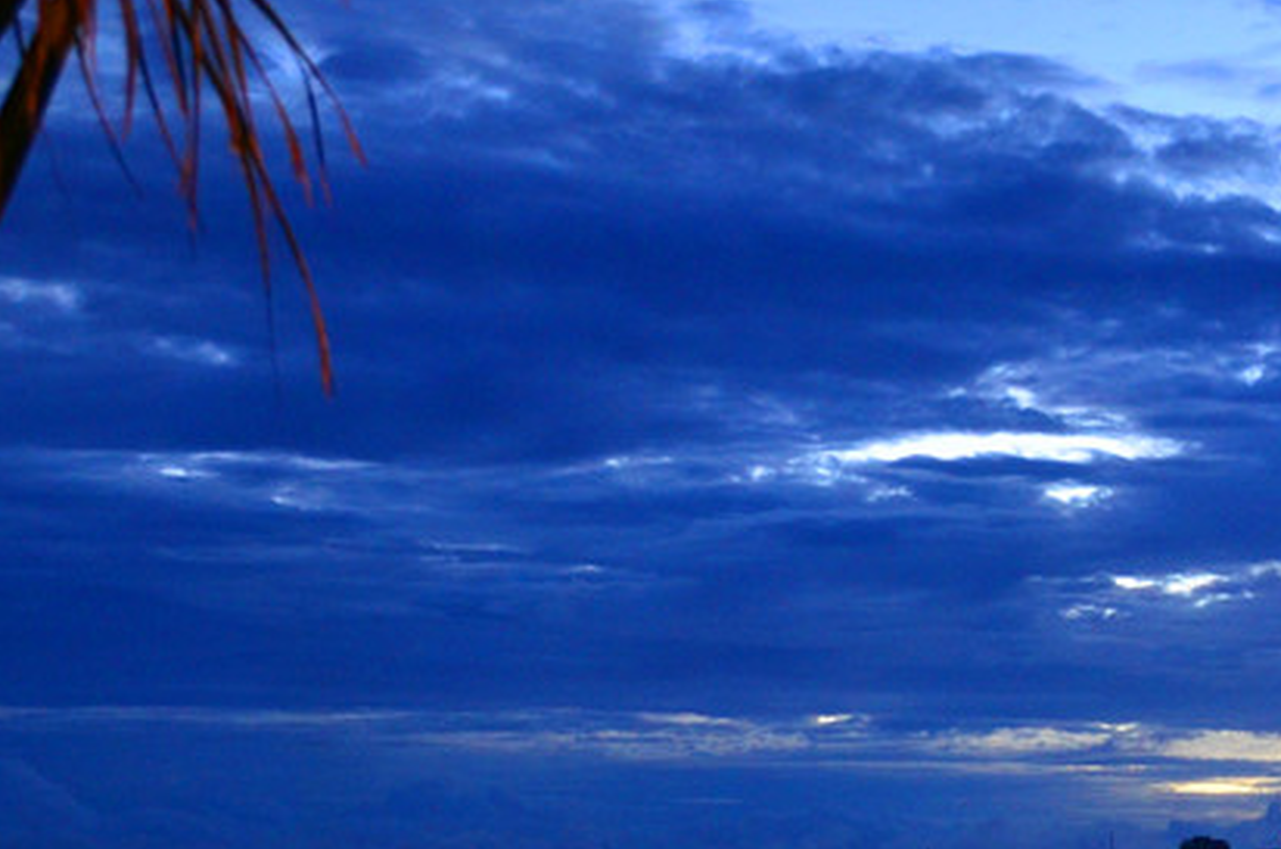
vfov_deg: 14.3
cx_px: 1553
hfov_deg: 20.5
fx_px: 3303
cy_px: 930
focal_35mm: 93
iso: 800
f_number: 3.8
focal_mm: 22
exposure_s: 1/50
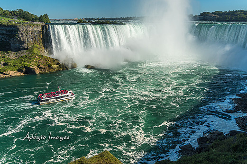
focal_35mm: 31
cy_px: 79
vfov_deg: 42.3
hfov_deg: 60.3
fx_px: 213
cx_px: 130
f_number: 5.6
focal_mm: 18
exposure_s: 1/640
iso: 100
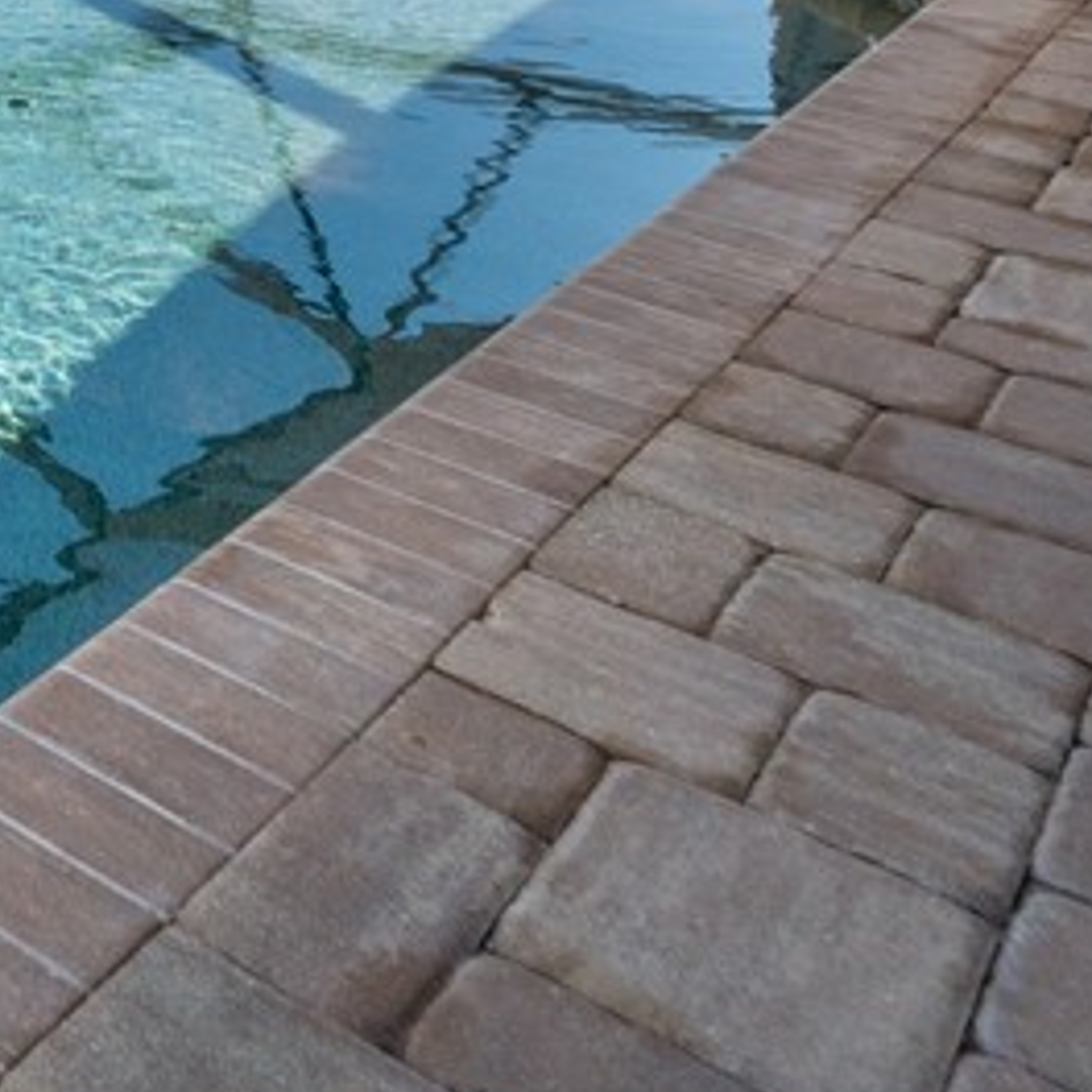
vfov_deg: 27.4
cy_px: -443
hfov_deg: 24.4
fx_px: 1713
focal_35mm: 48
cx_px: -670
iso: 200
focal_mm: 7
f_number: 7.1
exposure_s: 1/125
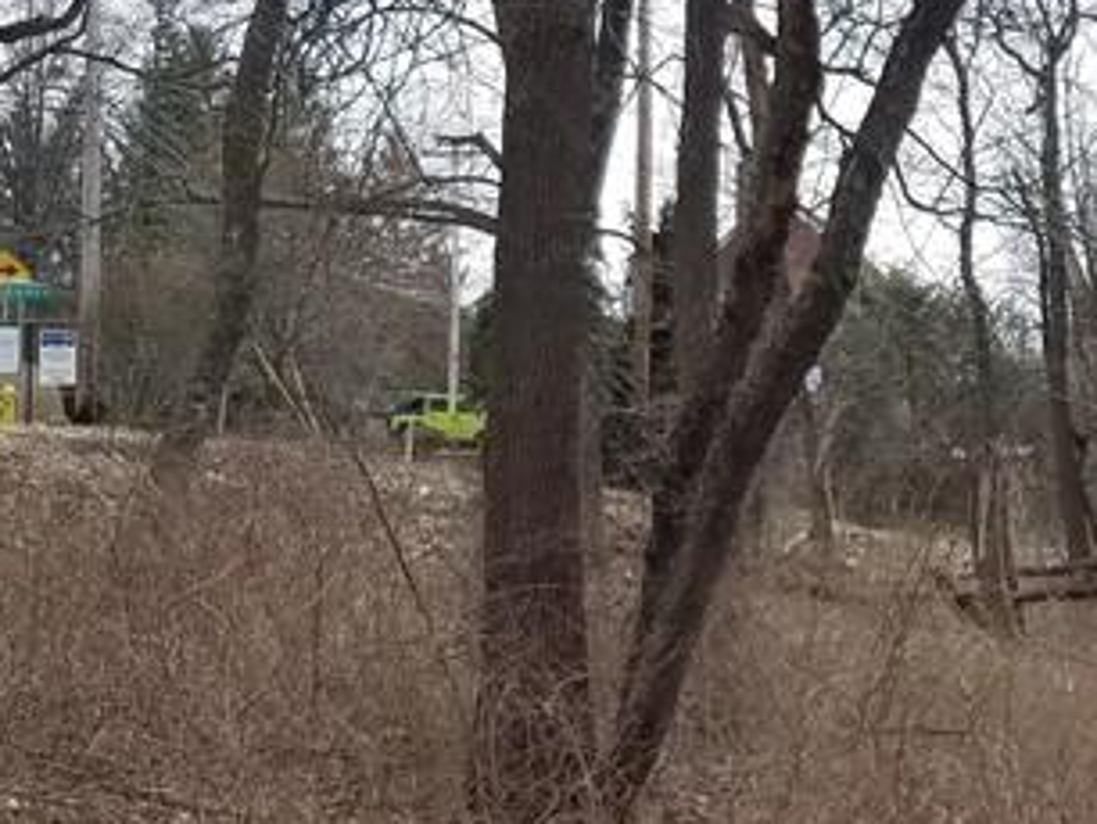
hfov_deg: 21.7
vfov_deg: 17.0
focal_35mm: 87
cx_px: 1075
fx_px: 2759
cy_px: 348
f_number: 1.7
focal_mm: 4.2
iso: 50
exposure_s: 1/1836
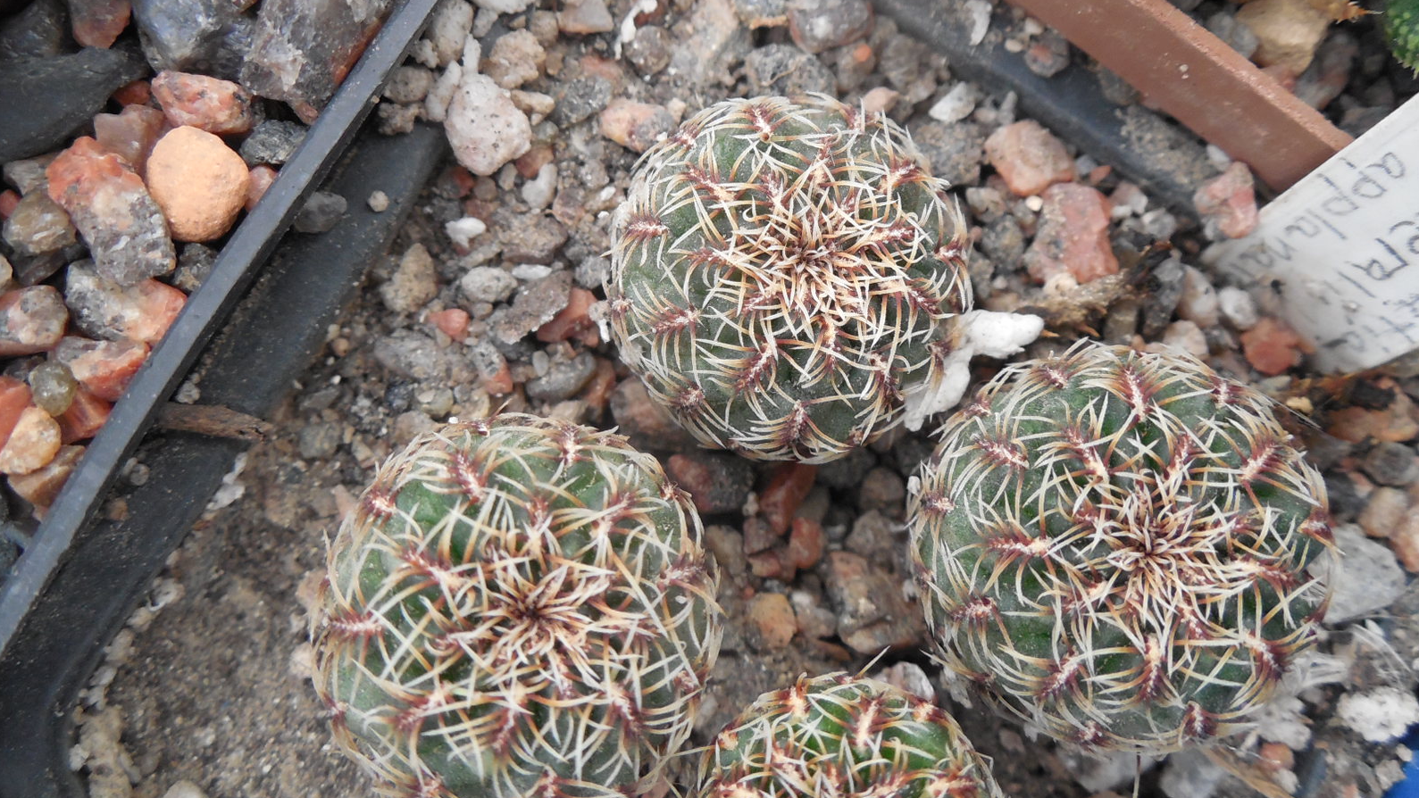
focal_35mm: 34
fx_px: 1279
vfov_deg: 34.3
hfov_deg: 58.0
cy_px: 267
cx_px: 710
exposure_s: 1/30
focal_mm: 5.6
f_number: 3.6
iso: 320
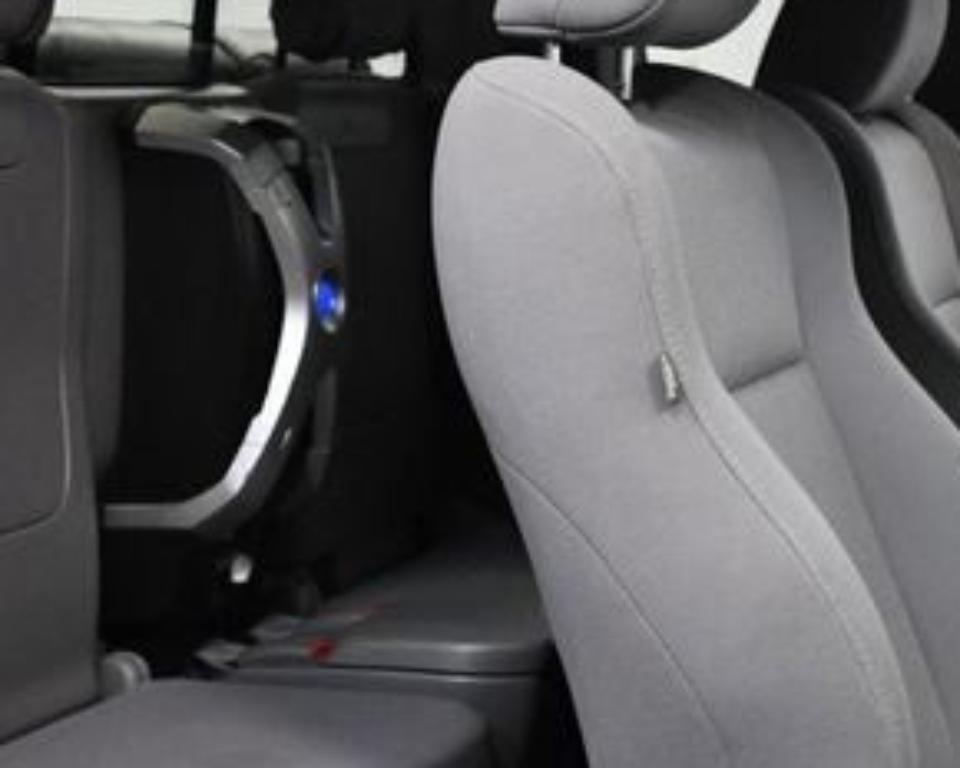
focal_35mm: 83
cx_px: 397
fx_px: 2358
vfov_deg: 18.5
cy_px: 314
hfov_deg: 23.0
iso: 2000
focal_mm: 20
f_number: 3.5
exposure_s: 1/125
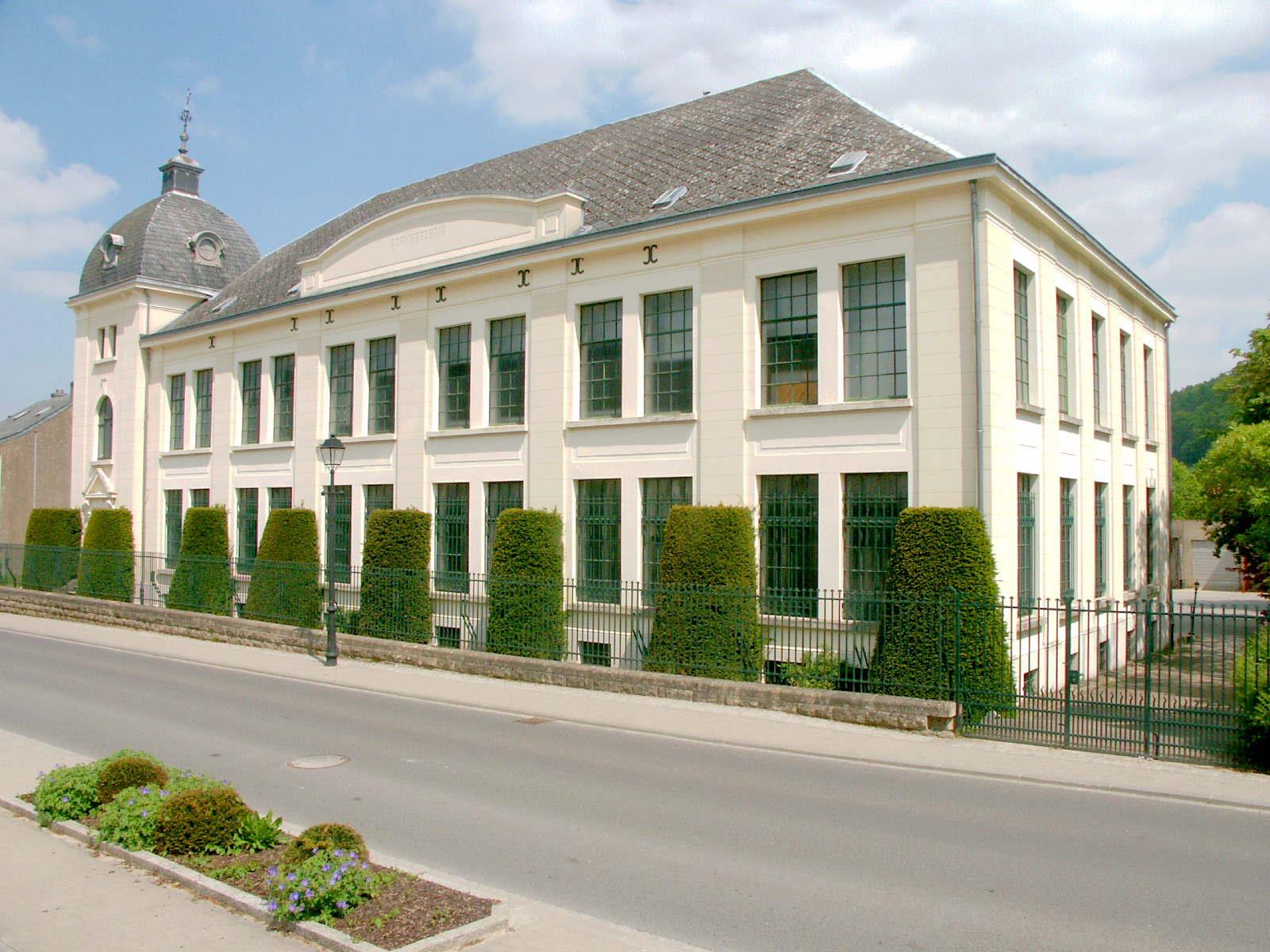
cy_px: 476
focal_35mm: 28
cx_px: 635
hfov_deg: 63.4
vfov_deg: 49.7
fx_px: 1027
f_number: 8
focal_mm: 7.27
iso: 100
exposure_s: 1/500
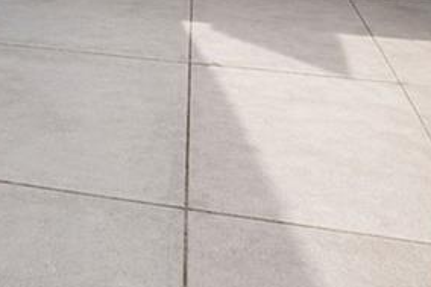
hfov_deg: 33.2
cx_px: -17
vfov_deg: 20.0
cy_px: -193
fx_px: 646
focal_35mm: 54
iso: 500
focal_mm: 10
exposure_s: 1/80
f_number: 8
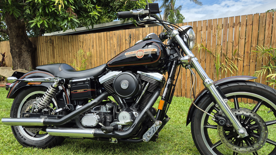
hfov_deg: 71.9
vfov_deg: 44.1
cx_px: 142
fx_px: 190
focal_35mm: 26
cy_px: 95
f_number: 1.8
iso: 25
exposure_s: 1/1196
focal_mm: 5.4
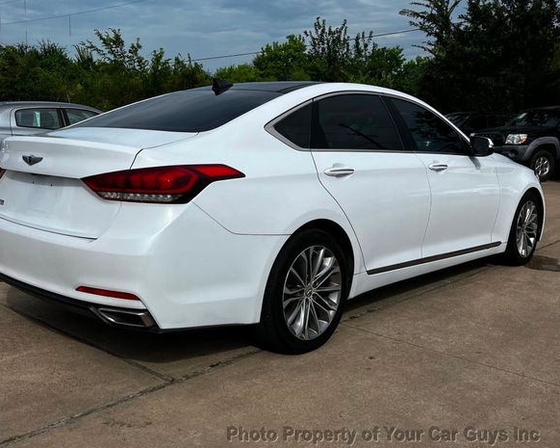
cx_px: 264
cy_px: 222
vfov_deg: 51.5
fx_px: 464
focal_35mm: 28
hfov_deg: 62.2
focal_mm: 5.1
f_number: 1.6
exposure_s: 1/6173
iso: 50
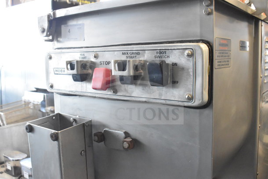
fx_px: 268
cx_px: 134
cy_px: 90
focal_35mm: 36
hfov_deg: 53.1
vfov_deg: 36.9
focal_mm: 24
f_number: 6.3
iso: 6400
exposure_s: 1/160
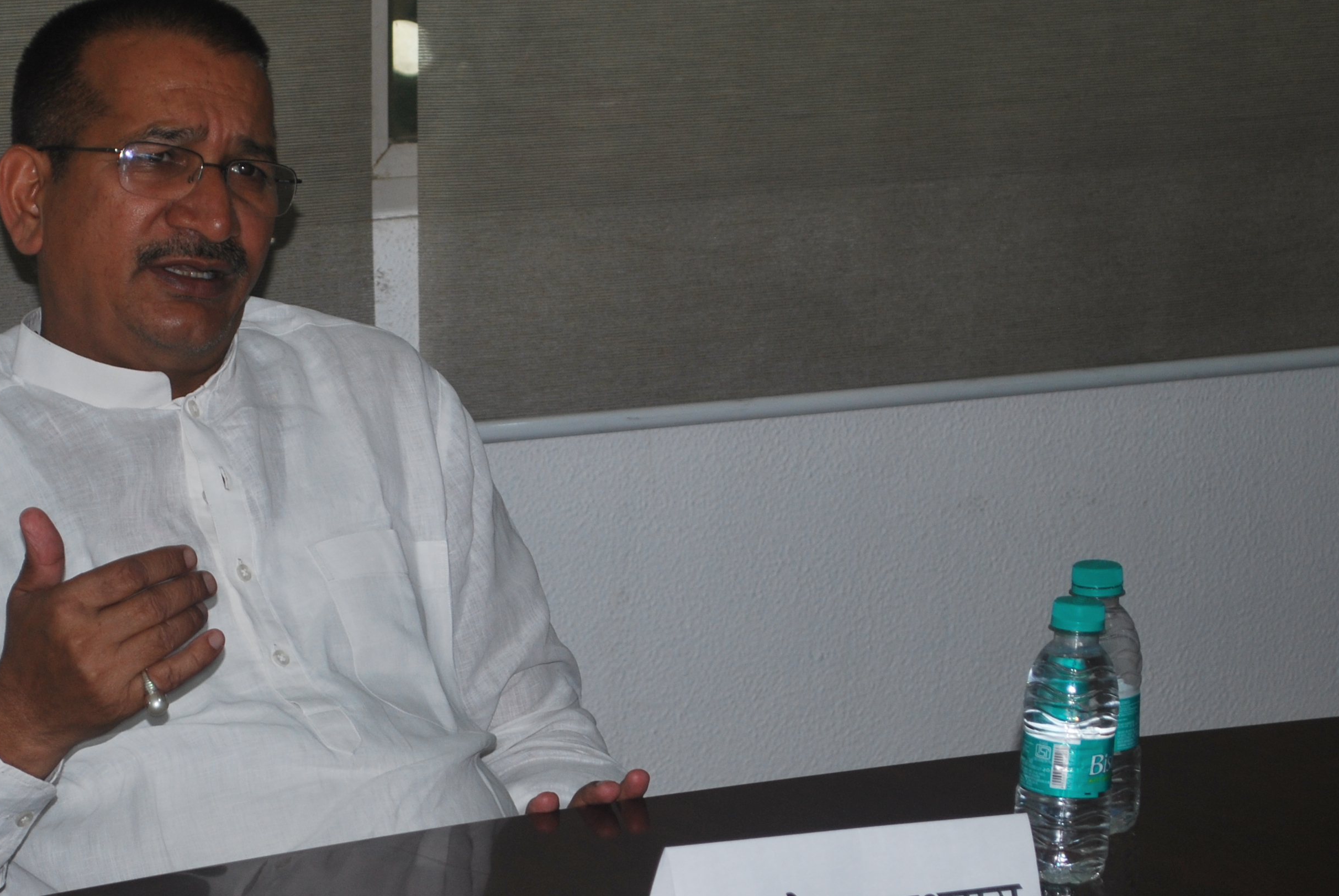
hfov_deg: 15.5
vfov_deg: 10.4
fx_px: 4907
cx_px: 401
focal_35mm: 132
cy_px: 455
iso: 200
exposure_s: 1/60
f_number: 5.6
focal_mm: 55
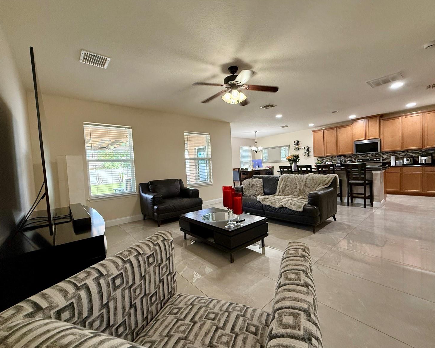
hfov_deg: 96.7
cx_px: 227
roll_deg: +3.2
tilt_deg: -2.2
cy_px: 176
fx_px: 193
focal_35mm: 15
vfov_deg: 84.0
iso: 320
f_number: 2.2
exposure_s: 1/60
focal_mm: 2.22
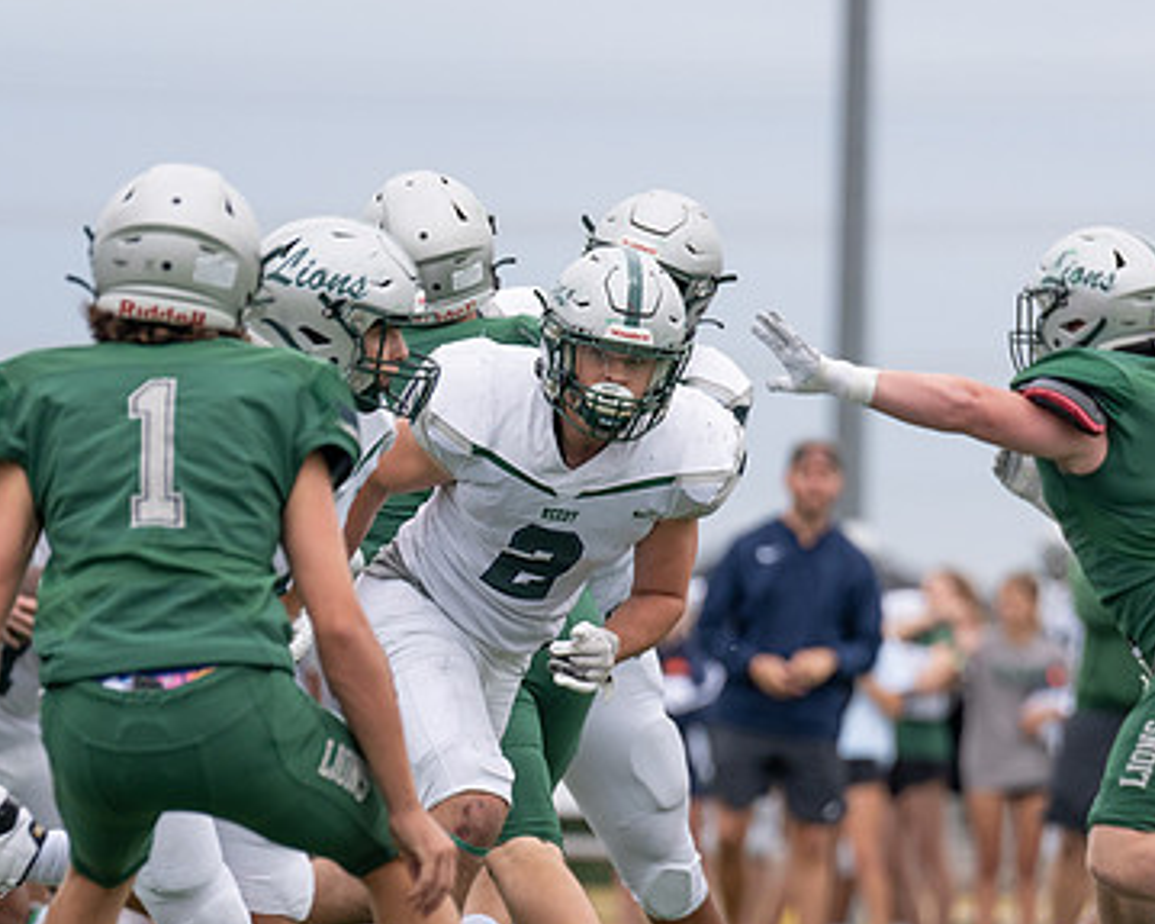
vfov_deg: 3.3
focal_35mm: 469
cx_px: 488
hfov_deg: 4.1
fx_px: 16028
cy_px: 685
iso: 250
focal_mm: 200
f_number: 2.8
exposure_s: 1/1250
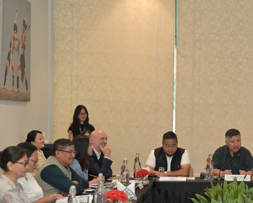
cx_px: 223
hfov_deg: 21.8
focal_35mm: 86
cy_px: 129
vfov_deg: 17.8
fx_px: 644
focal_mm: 50
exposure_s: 1/250
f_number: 2.5
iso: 1000
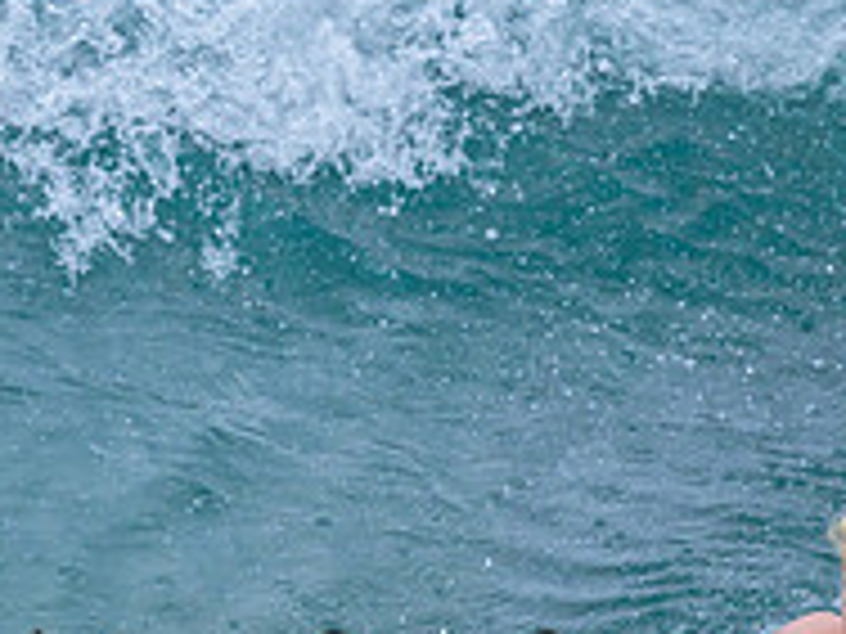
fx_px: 70142
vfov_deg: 0.5
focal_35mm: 2870
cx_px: 226
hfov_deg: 0.7
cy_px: 843
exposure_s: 1/2000
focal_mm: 800
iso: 720
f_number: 6.3
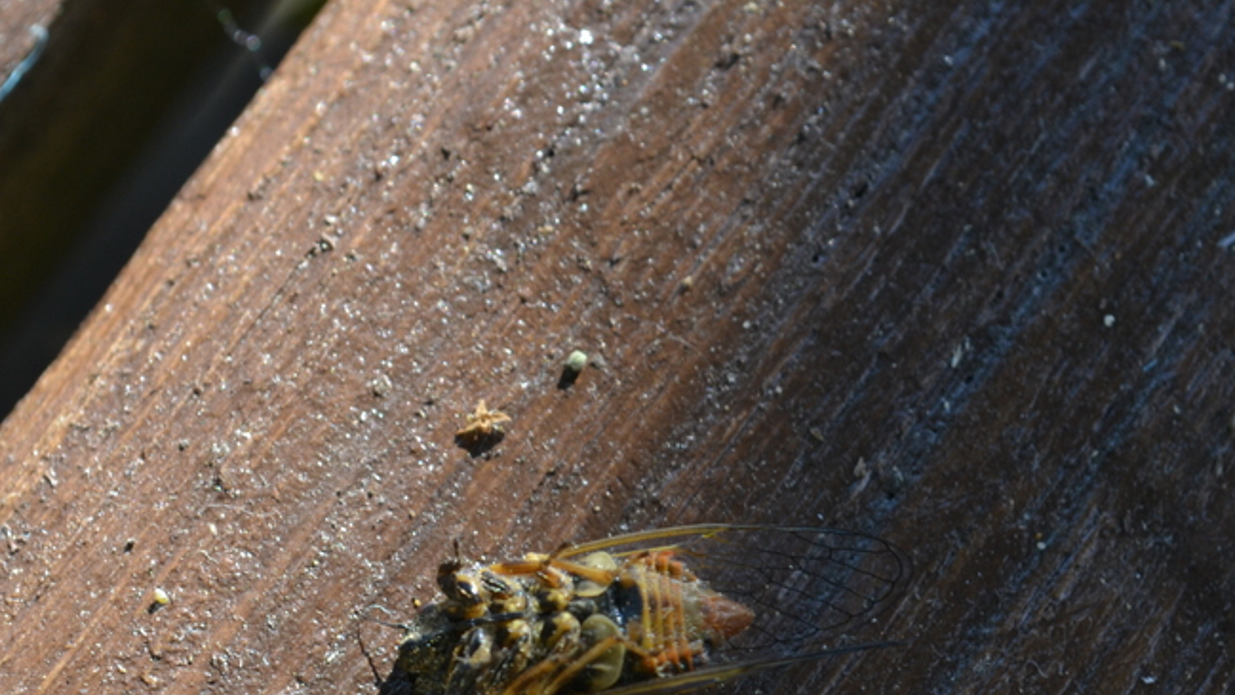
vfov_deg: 9.5
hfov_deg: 16.8
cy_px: 594
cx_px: 559
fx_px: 4184
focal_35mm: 128
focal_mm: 55
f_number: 8
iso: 320
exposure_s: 1/125
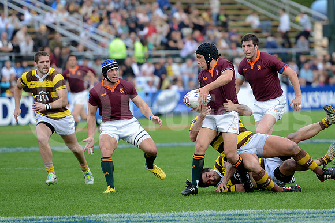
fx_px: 1815
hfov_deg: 10.5
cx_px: 168
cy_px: 112
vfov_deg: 7.0
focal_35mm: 195
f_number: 2.8
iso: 320
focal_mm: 195
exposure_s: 1/800
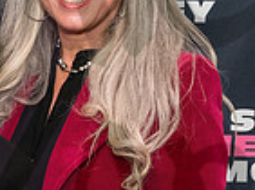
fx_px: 1176
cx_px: -184
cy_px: 211
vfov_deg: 9.1
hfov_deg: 11.6
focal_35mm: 160
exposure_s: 1/200
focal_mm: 32
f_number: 3.5
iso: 3200
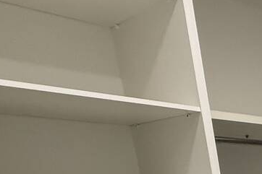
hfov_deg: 21.4
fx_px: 422
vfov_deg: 19.0
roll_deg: +0.8
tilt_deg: -12.9
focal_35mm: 58
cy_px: 295
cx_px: 479
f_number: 2.2
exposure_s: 1/60
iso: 250
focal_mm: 2.22
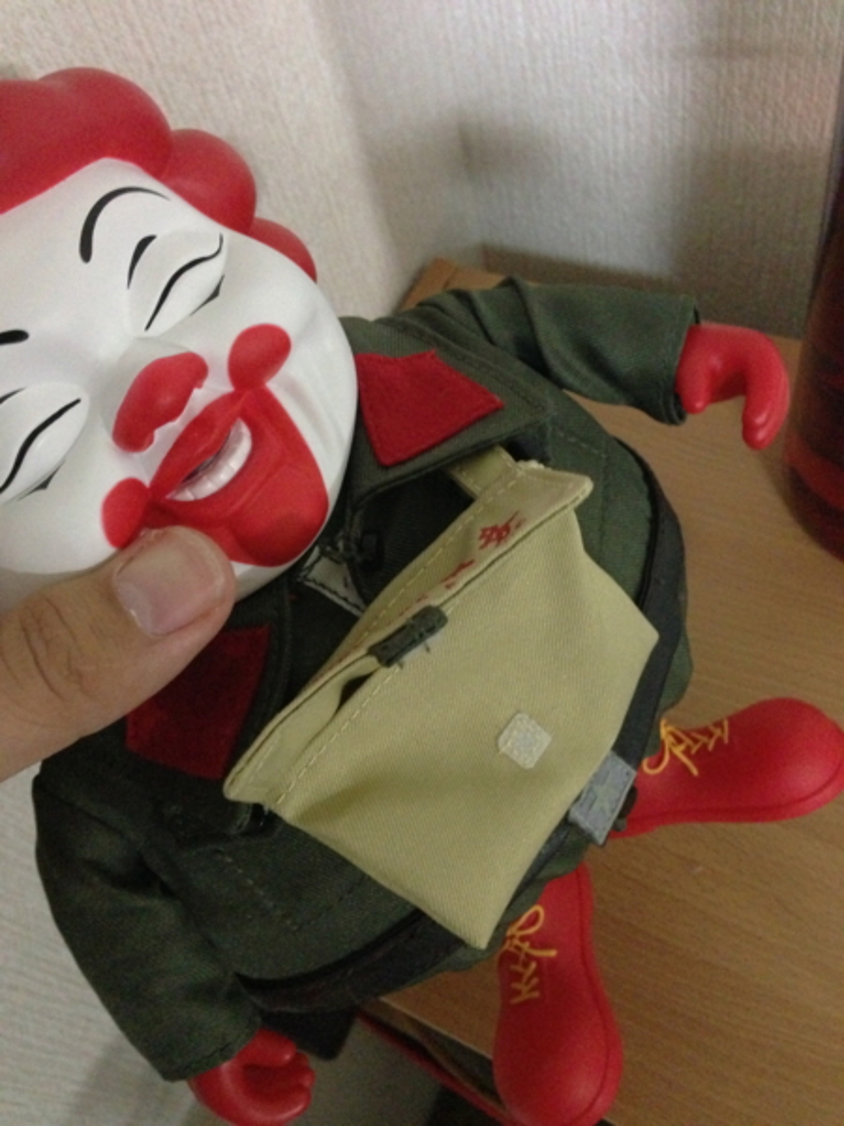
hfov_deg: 42.9
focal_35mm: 33
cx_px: 422
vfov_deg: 55.4
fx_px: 1073
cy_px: 563
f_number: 2.4
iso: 800
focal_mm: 4.13
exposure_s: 1/15
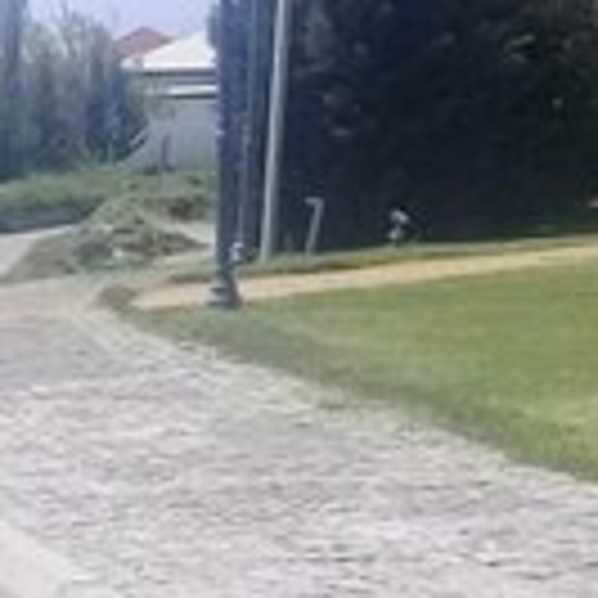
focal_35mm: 136
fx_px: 2658
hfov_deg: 11.6
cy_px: 852
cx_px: -567
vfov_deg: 12.3
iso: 50
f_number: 2.2
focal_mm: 3.3
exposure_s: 1/1048
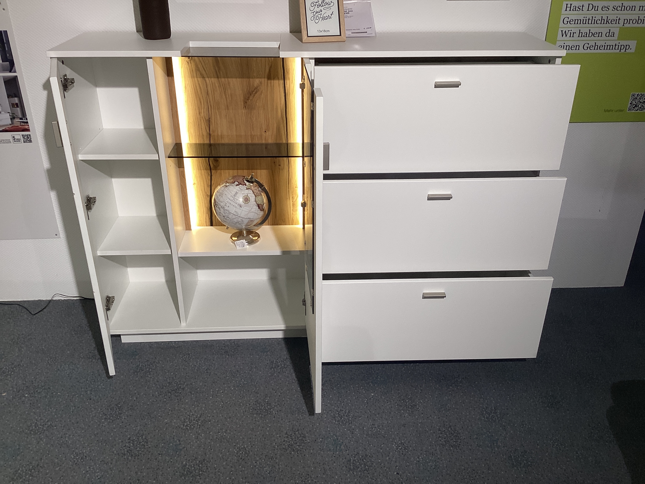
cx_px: 322
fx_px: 578
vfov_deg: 45.4
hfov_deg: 58.4
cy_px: 242
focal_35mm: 31
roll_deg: -0.2
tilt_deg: -27.5
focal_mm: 3.3
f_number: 2.4
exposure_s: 1/60
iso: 50
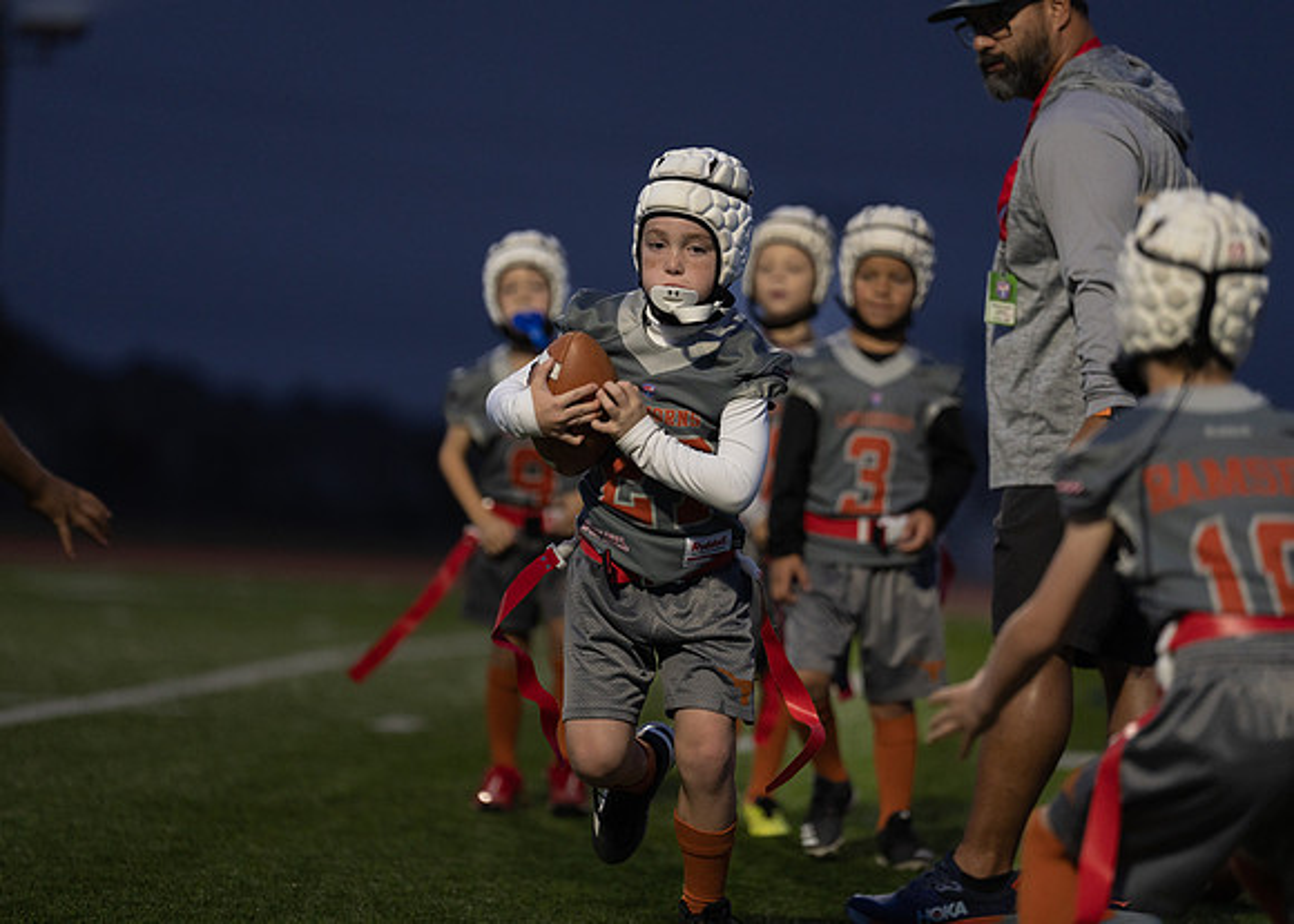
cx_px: 647
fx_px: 7353
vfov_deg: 7.2
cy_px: 462
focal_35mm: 200
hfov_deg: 10.1
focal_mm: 191
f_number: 2.8
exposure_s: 1/800
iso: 1250
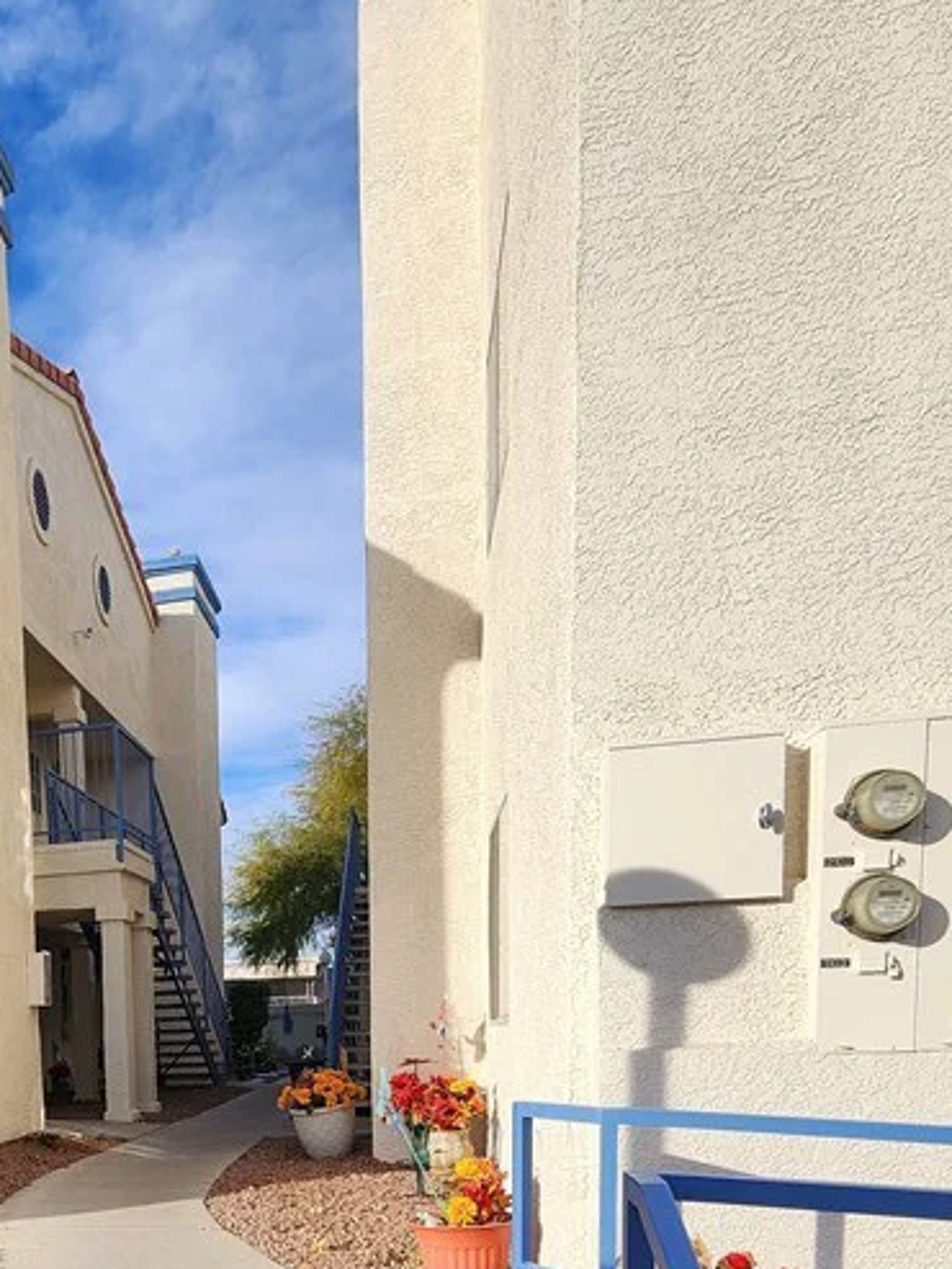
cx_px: 149
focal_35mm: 27
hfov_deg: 47.6
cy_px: 1140
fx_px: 990
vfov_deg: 56.4
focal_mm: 2.2
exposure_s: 1/1441
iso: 50
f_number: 2.2
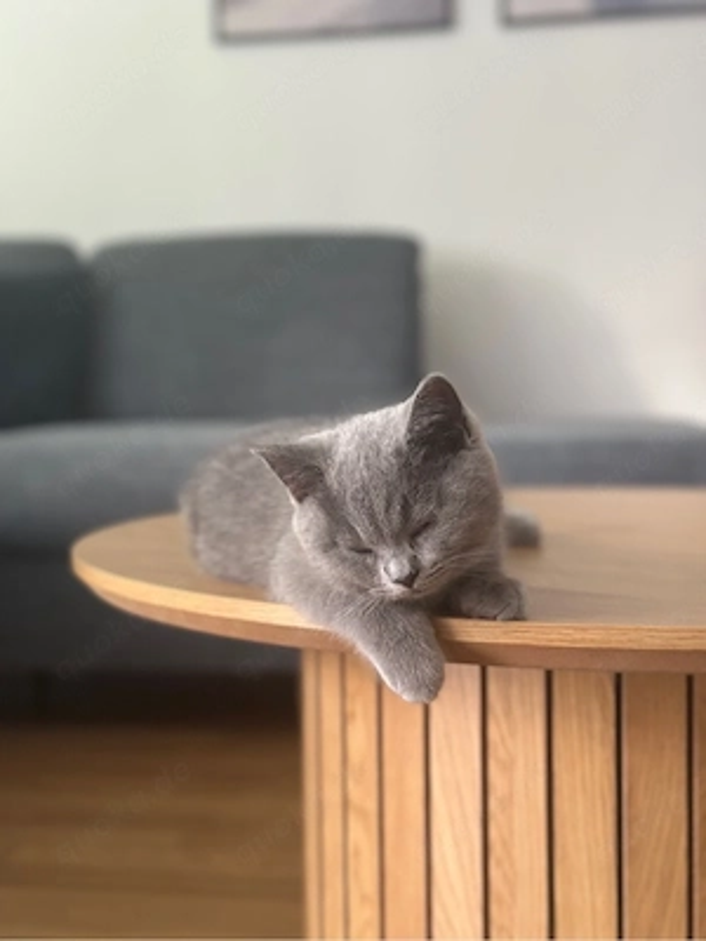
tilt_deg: -3.0
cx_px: 353
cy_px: 470
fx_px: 1305
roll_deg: +1.0
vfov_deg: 39.7
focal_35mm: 48
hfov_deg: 30.3
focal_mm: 6.86
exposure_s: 1/60
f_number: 1.78
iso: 200
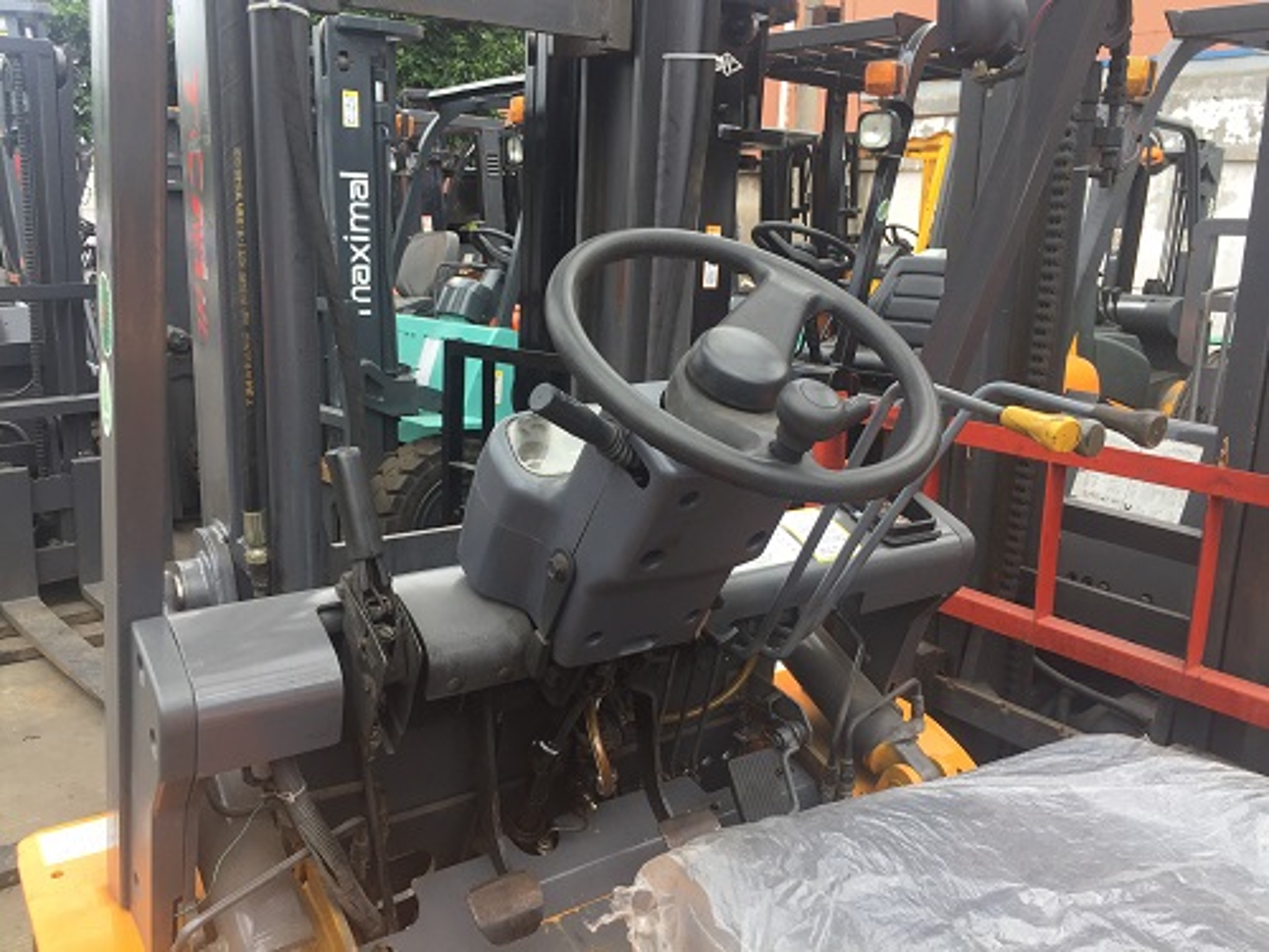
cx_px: 634
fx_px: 1063
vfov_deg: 48.2
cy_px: 476
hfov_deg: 61.7
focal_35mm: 29
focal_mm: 4.15
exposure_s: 1/363
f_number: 2.2
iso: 32
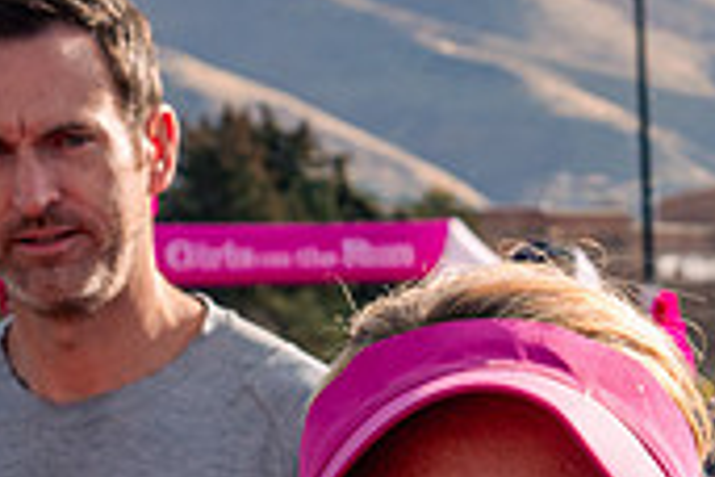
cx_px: 732
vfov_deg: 5.8
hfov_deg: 8.6
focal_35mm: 237
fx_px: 4707
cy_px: 561
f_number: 10
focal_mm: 70
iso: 800
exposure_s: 1/1000
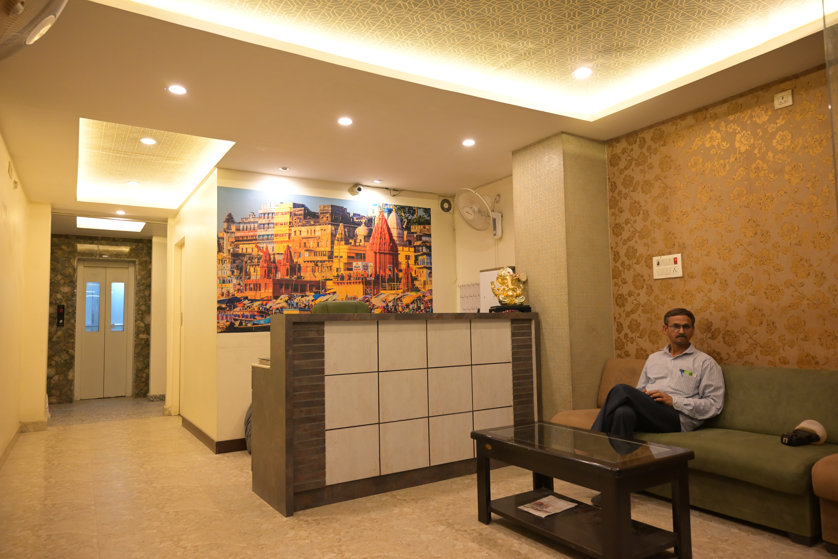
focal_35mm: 24
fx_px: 559
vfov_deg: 53.2
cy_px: 280
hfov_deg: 73.7
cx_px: 419
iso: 1600
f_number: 4
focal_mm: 24
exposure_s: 1/100
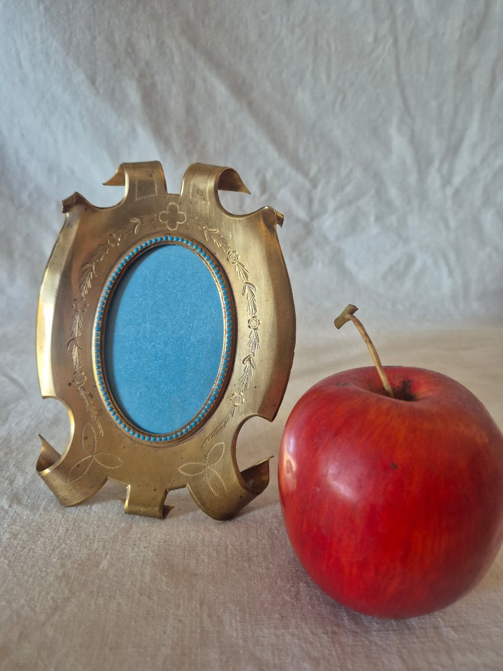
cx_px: 252
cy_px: 336
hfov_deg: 58.9
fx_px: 446
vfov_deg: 73.9
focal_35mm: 23
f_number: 1.8
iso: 500
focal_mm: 5.4
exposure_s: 1/100
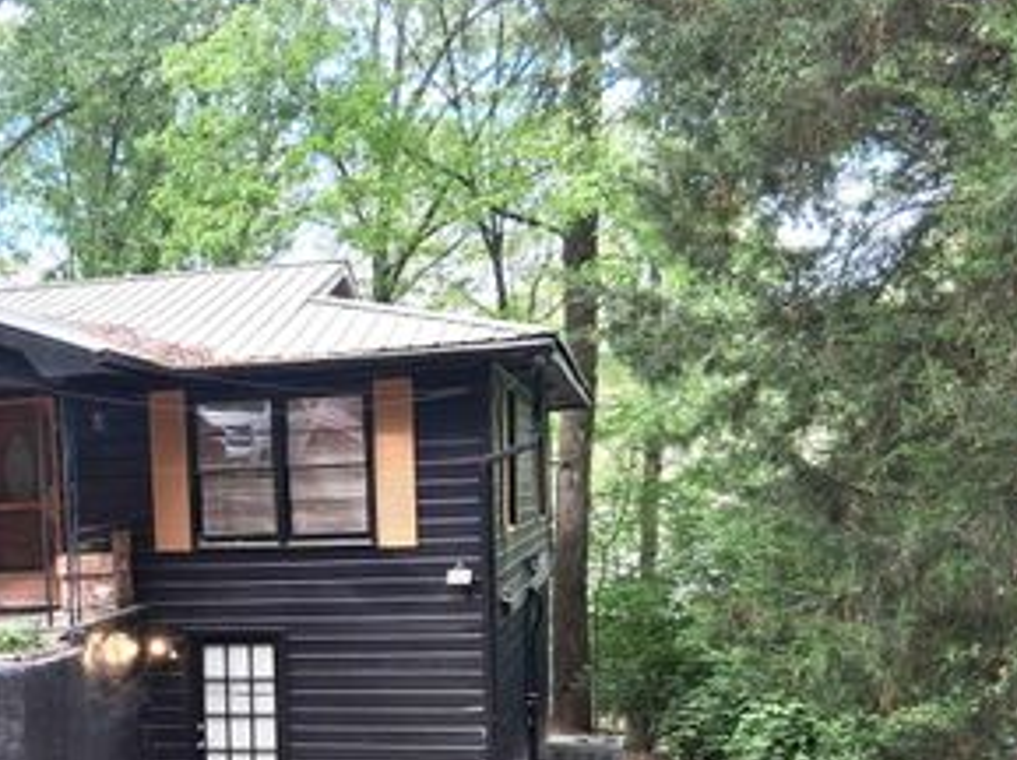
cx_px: 201
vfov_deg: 31.3
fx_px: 1320
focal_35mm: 45
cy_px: 605
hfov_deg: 40.4
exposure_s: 1/120
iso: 32
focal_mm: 3.98
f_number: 1.8
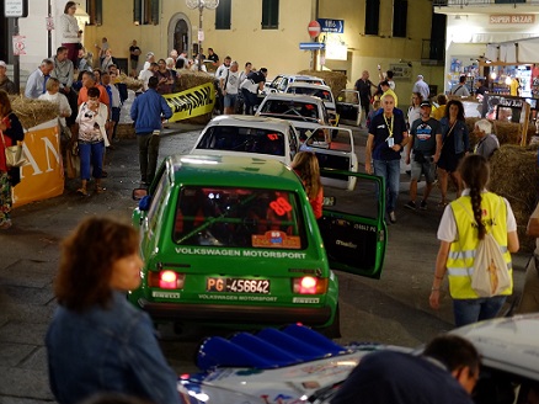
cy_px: 204
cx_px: 285
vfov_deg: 25.2
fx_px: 903
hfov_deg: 33.2
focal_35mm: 58
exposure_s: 1/110
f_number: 1.4
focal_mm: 35
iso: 1600
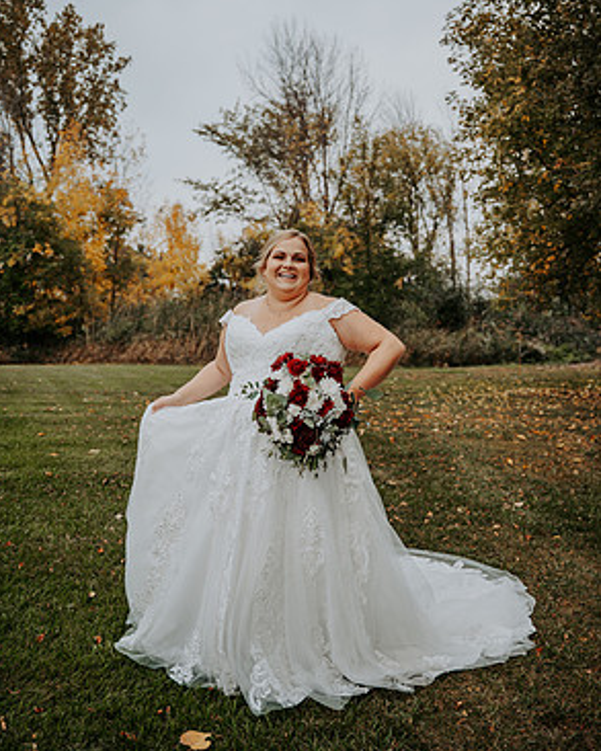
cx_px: 296
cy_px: 343
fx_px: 845
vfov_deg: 47.9
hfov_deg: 39.2
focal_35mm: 38
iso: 200
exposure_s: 1/1000
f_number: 3.2
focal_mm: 33
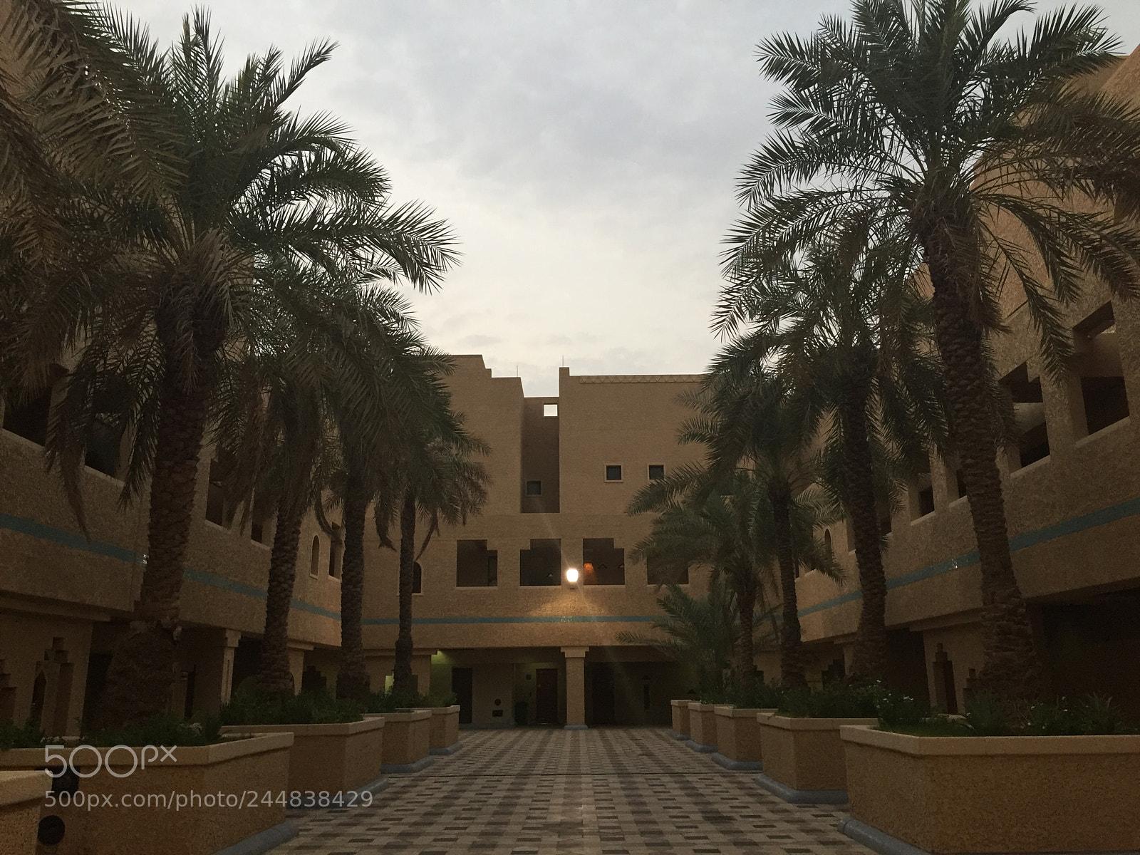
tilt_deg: +14.3
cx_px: 570
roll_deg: +1.1
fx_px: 955
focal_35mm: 29
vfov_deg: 48.2
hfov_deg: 61.7
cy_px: 428
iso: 50
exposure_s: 1/30
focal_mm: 4.15
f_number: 2.2
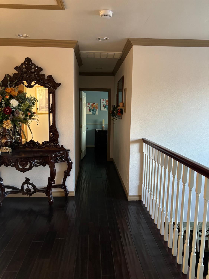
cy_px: 140
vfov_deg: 67.3
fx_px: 209
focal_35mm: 26
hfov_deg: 53.1
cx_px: 104
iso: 500
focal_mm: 5.96
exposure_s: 1/40
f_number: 1.6
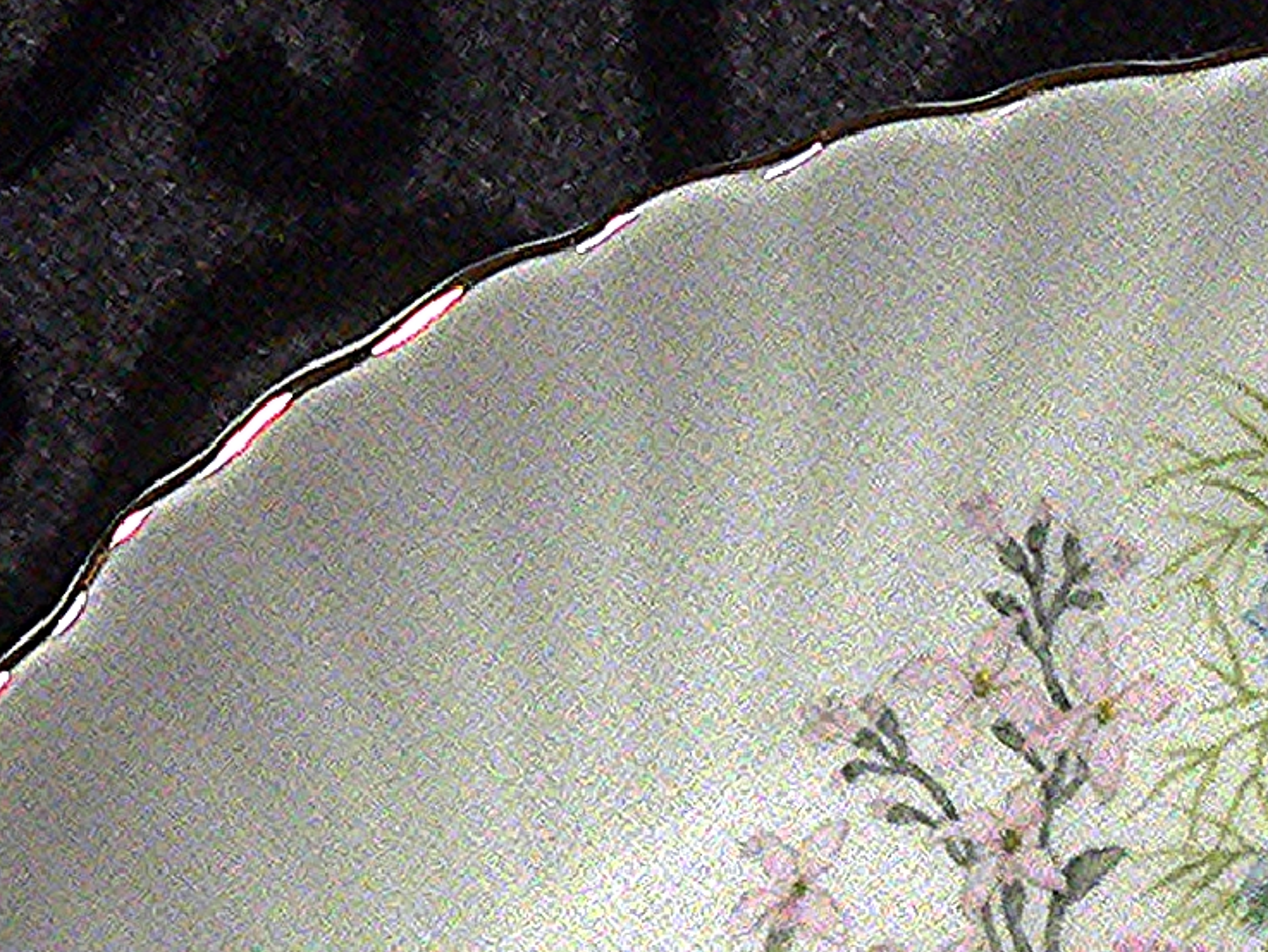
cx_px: 1447
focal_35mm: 125
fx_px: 4580
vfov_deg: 11.5
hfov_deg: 15.3
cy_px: 1260
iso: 400
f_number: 2.8
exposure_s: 1/60
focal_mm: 6
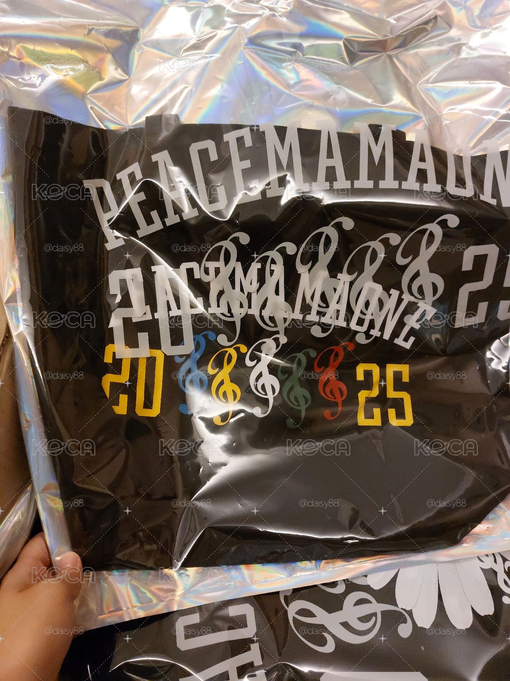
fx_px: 491
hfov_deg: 54.9
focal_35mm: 25
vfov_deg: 69.4
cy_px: 340
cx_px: 255
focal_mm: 5.23
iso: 400
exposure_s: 1/40
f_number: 1.8
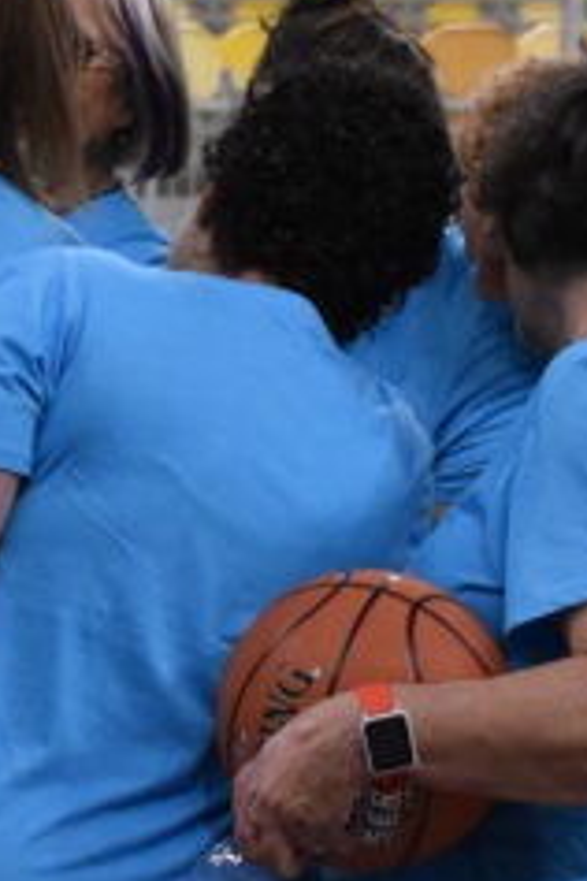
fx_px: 6016
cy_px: 440
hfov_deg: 5.6
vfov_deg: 8.4
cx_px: 256
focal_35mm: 246
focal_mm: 38
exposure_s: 1/400
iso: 3200
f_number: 4.8
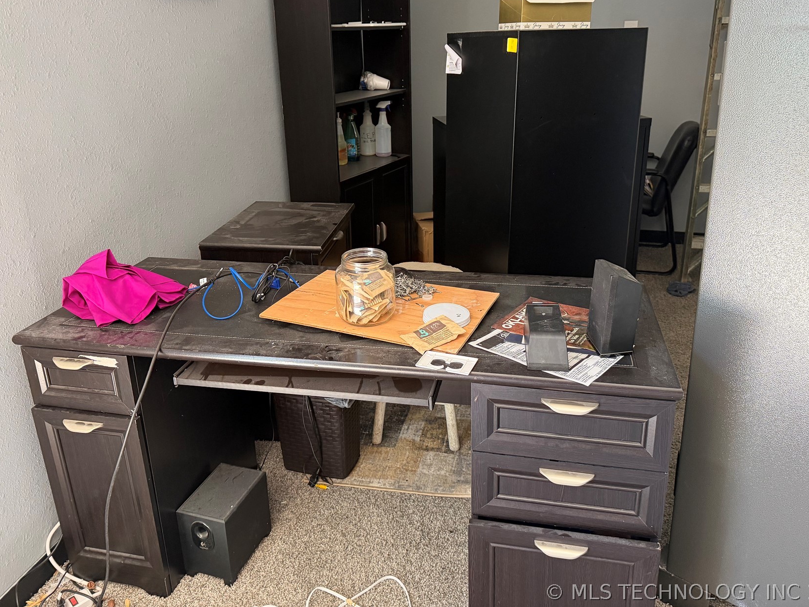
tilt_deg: -20.0
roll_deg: +1.8
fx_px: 654
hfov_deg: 63.4
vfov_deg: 49.5
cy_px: 254
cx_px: 391
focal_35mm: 28
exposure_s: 1/60
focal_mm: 6.76
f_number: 1.78
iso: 320
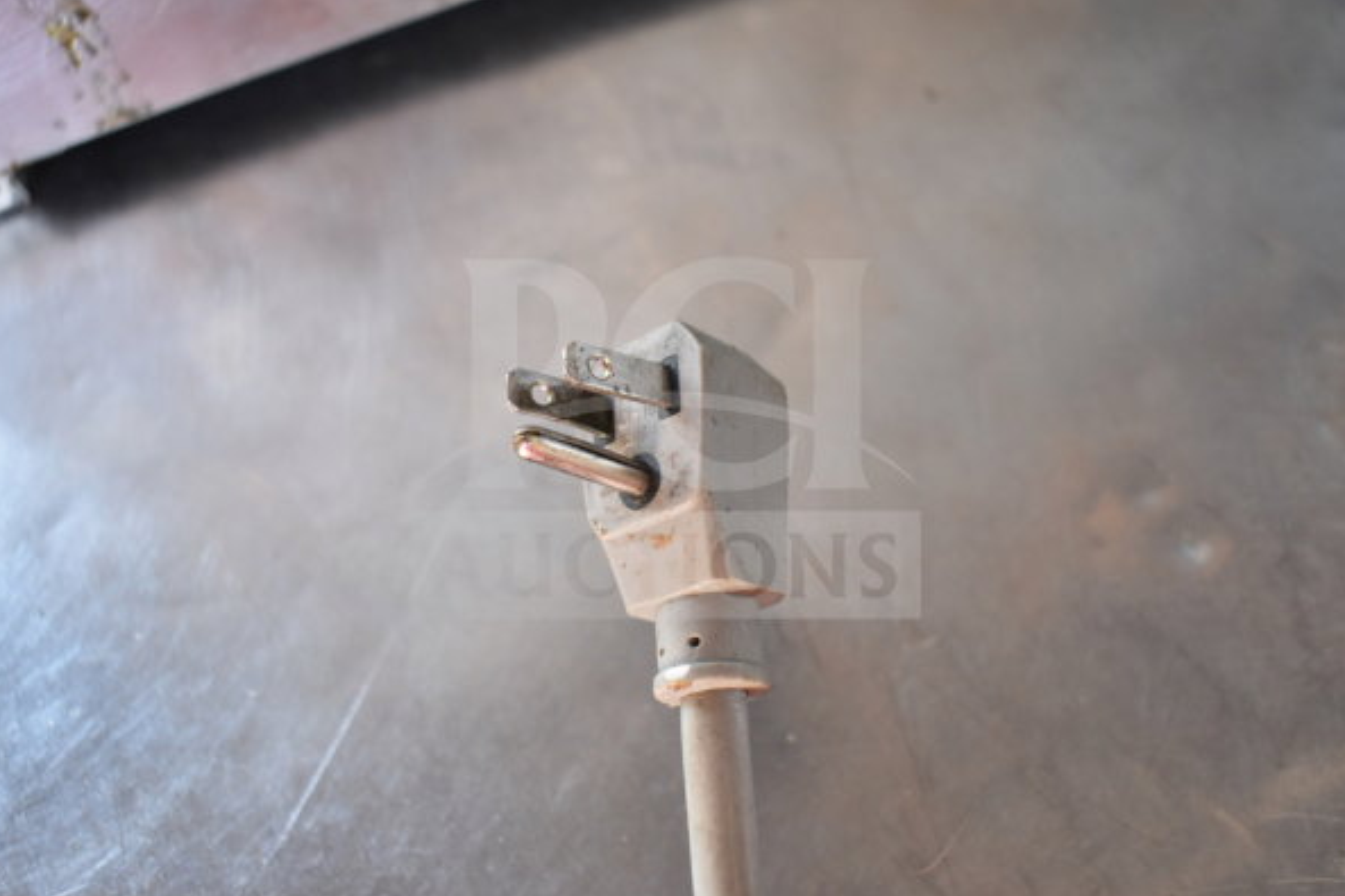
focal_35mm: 36
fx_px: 1326
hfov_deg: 53.8
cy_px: 439
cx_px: 665
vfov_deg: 37.3
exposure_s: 1/40
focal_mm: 23
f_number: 3.8
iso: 1000
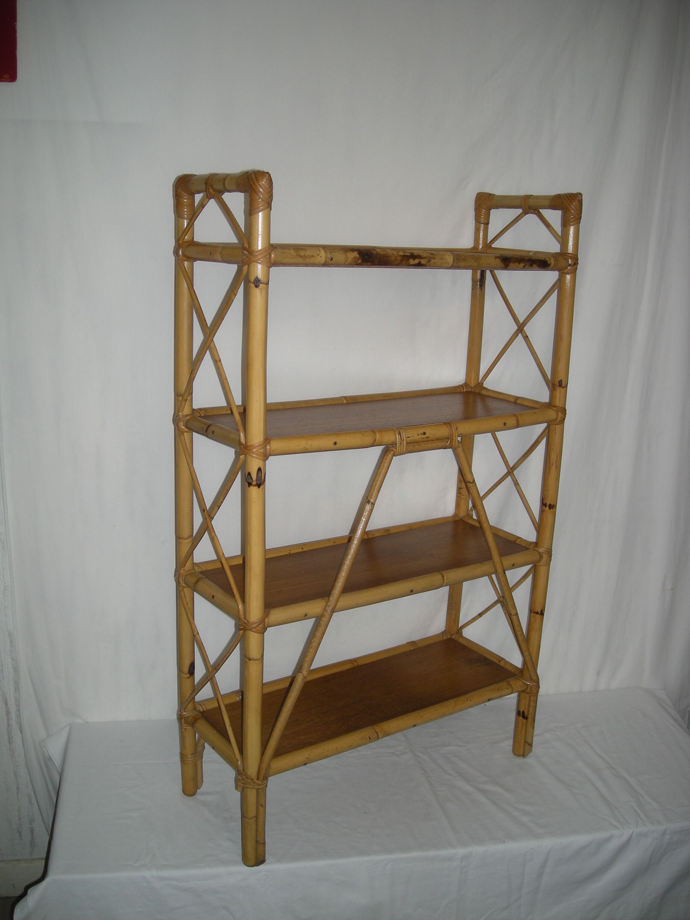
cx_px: 345
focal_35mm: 35
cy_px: 460
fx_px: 930
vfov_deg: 52.6
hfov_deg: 40.7
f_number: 2.8
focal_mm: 5.7
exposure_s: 1/46.8
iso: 50
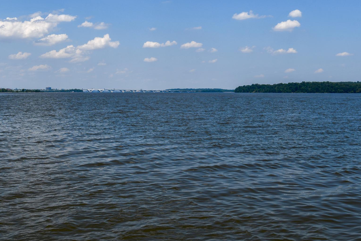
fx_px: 481
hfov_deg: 40.6
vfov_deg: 27.9
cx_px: 121
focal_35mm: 48
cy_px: 85
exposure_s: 1/400
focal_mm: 24
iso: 100
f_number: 10
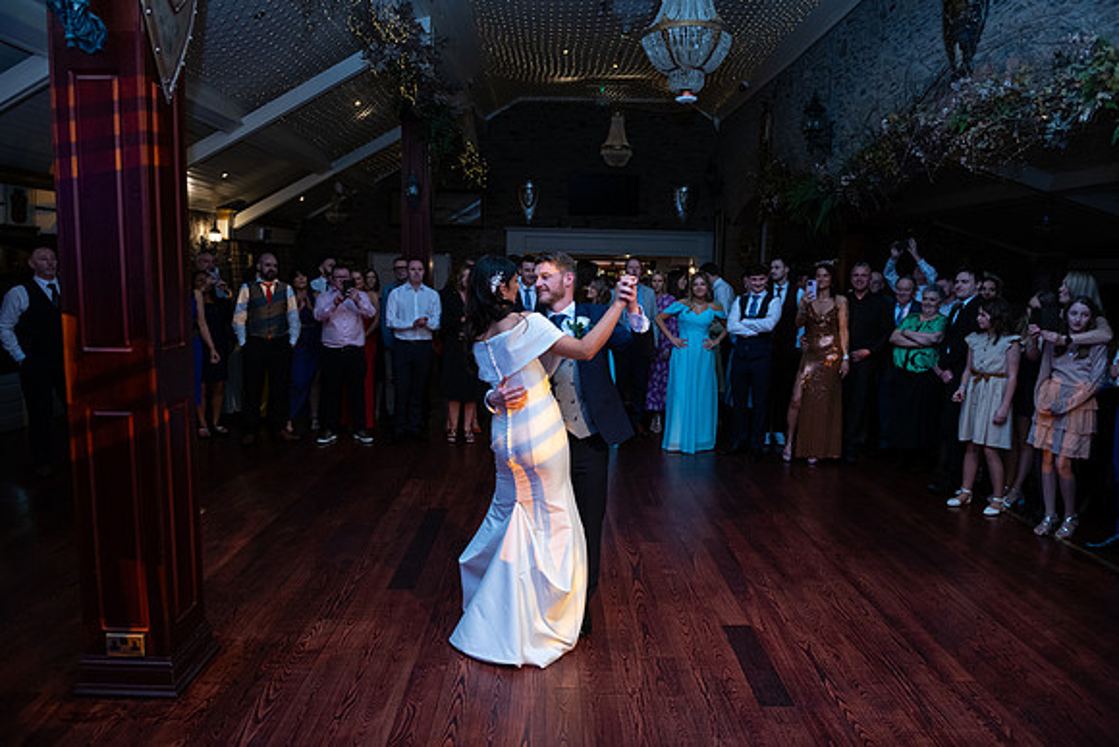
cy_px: 374
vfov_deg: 53.2
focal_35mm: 24
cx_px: 560
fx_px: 746
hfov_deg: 73.7
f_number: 3.5
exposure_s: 1/160
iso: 640
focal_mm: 24
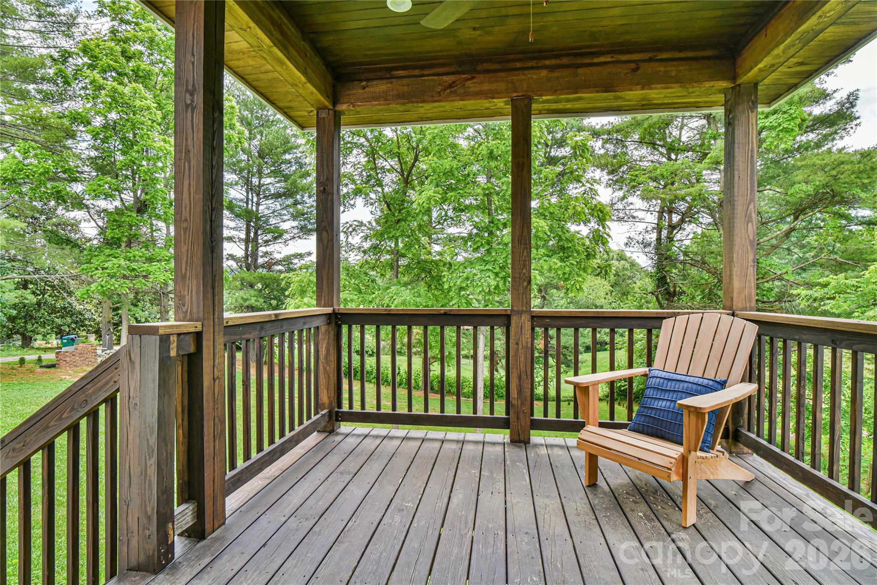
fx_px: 439
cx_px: 438
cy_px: 292
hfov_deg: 90.0
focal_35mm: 18
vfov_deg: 67.4
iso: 1600
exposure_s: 1/500
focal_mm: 18
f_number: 11
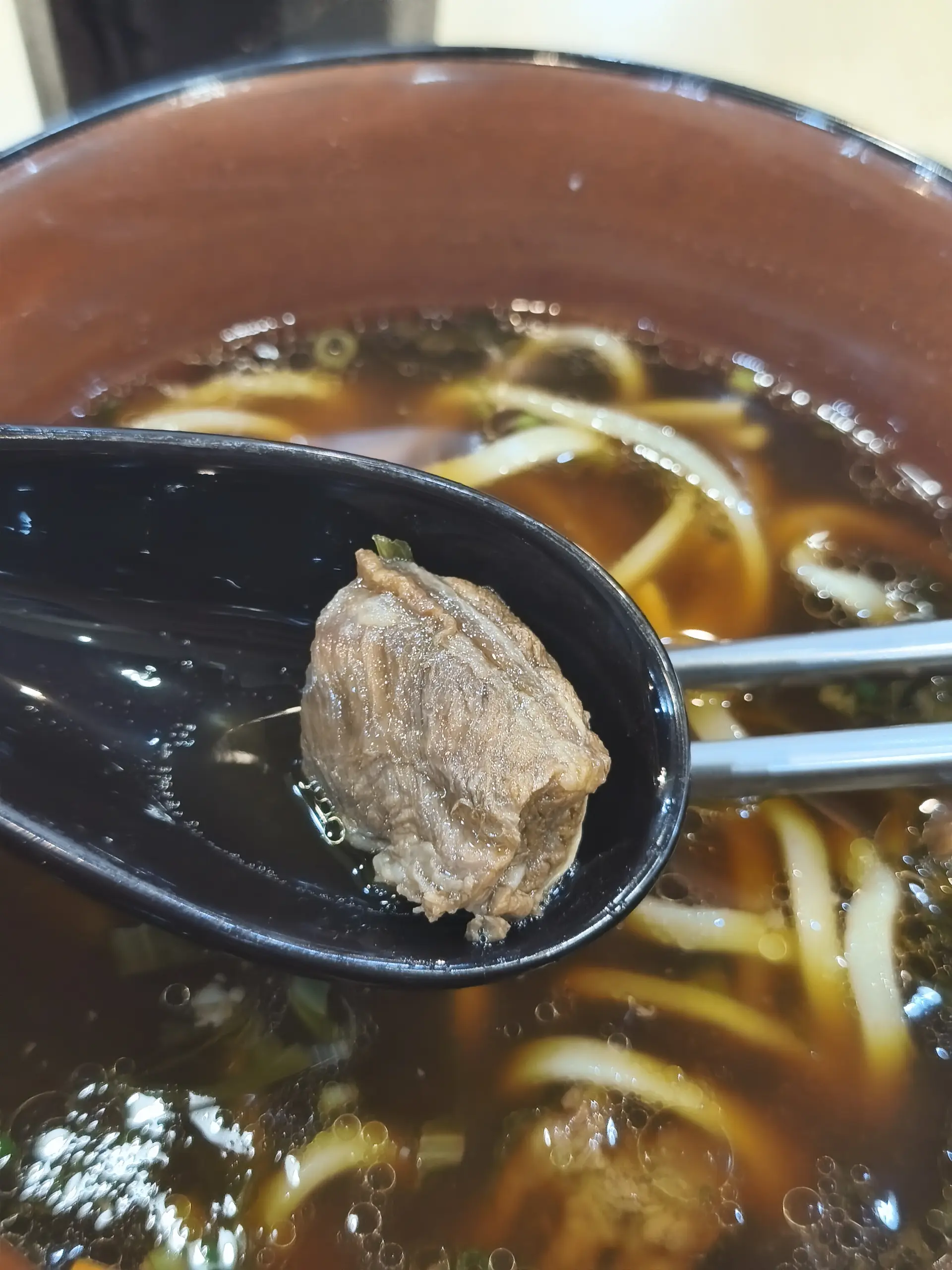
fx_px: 1687
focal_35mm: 46
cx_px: 476
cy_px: 635
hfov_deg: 31.5
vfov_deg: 41.2
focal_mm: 6.18
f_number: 1.65
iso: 500
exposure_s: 1/60
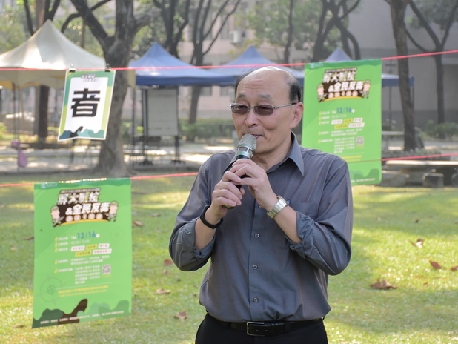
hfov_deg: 20.0
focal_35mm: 98
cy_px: 172
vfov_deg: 15.1
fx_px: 1297
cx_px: 219
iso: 800
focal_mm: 60
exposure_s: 1/640
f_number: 5.6
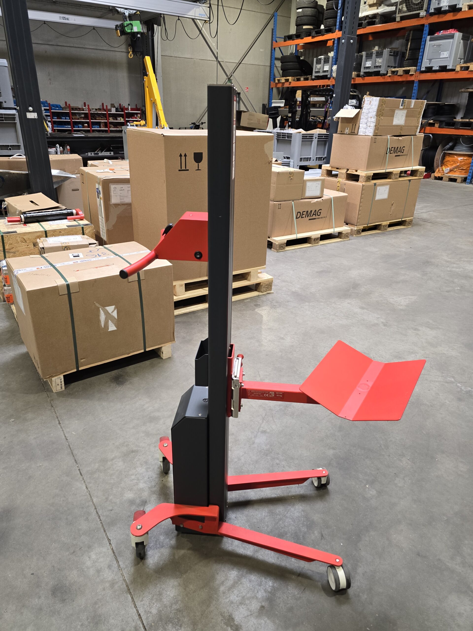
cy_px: 316
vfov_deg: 73.9
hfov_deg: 58.9
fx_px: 419
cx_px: 236
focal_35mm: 23
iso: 160
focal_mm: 6.3
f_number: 1.7
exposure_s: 1/100
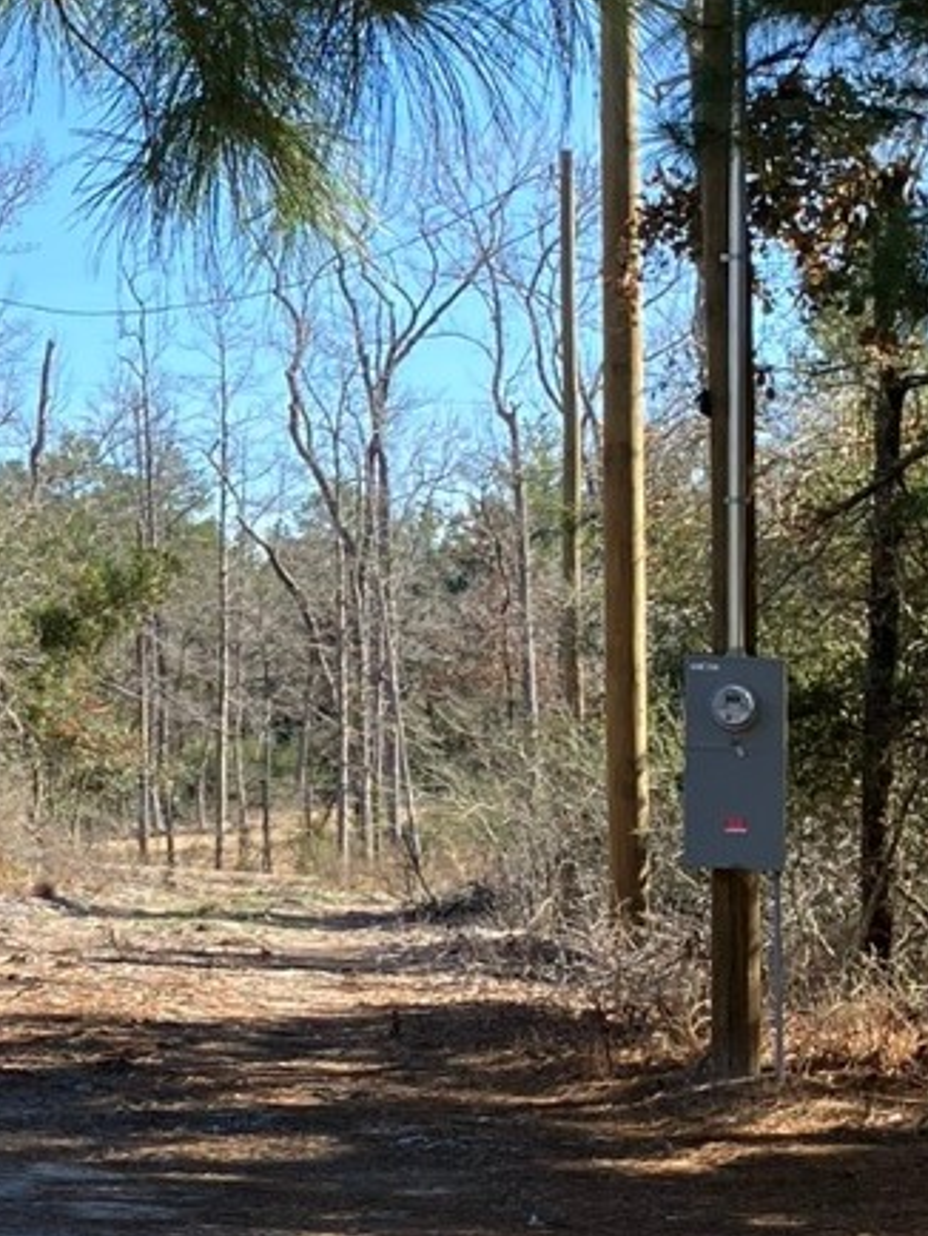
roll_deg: -1.0
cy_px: 191
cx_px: -23
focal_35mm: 99
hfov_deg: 14.7
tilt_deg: +10.5
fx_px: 3535
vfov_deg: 19.6
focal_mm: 3.99
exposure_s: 1/615
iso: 32
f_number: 1.8
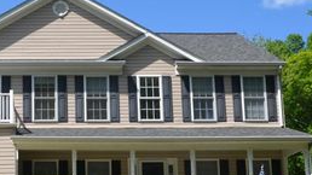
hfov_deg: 27.3
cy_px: 139
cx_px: 63
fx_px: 629
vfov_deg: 15.8
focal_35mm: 76
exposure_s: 1/250
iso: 100
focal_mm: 25
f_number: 8
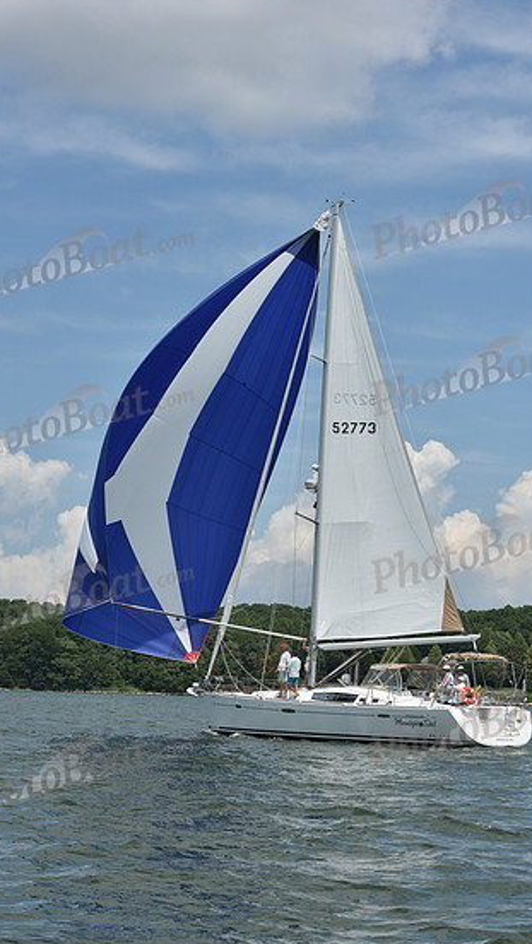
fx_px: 1929
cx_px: 283
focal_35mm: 77
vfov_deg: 27.5
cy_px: 486
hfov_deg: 15.7
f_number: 11
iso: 320
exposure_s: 1/1000
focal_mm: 70
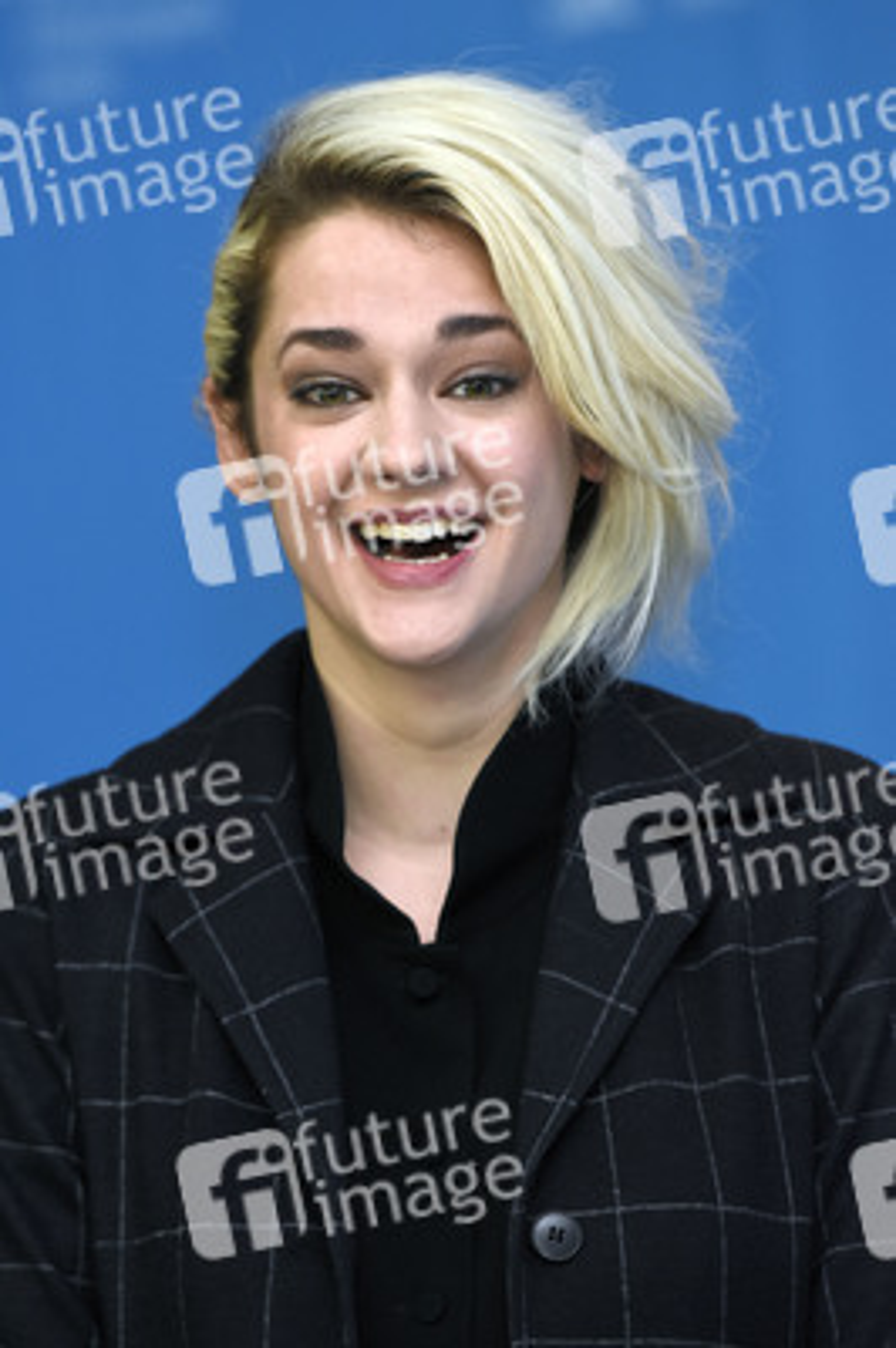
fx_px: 10658
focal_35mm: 285
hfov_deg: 4.8
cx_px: 448
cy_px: 674
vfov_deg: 7.2
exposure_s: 1/320
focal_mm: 190
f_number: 3.5
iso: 800
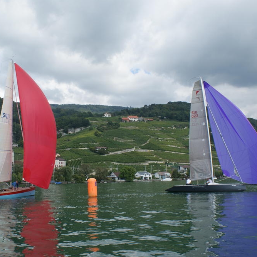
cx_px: 112
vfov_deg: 39.2
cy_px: 130
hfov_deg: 39.1
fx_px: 361
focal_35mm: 43
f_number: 10
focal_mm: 22
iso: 100
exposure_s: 1/125
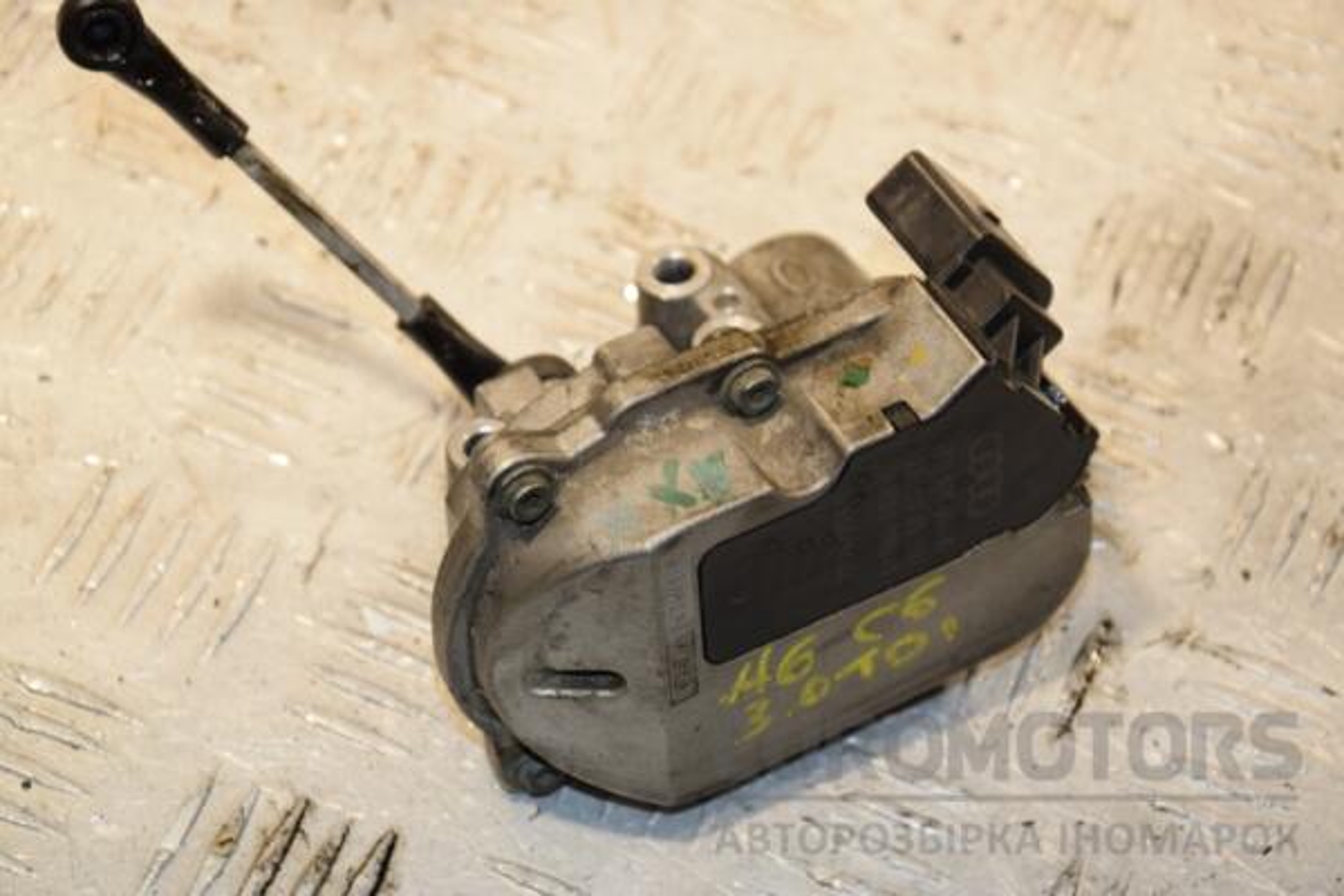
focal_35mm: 120
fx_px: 4480
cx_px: 672
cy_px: 448
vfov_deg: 11.4
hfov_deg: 17.1
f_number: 7.1
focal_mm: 80
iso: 800
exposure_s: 1/200
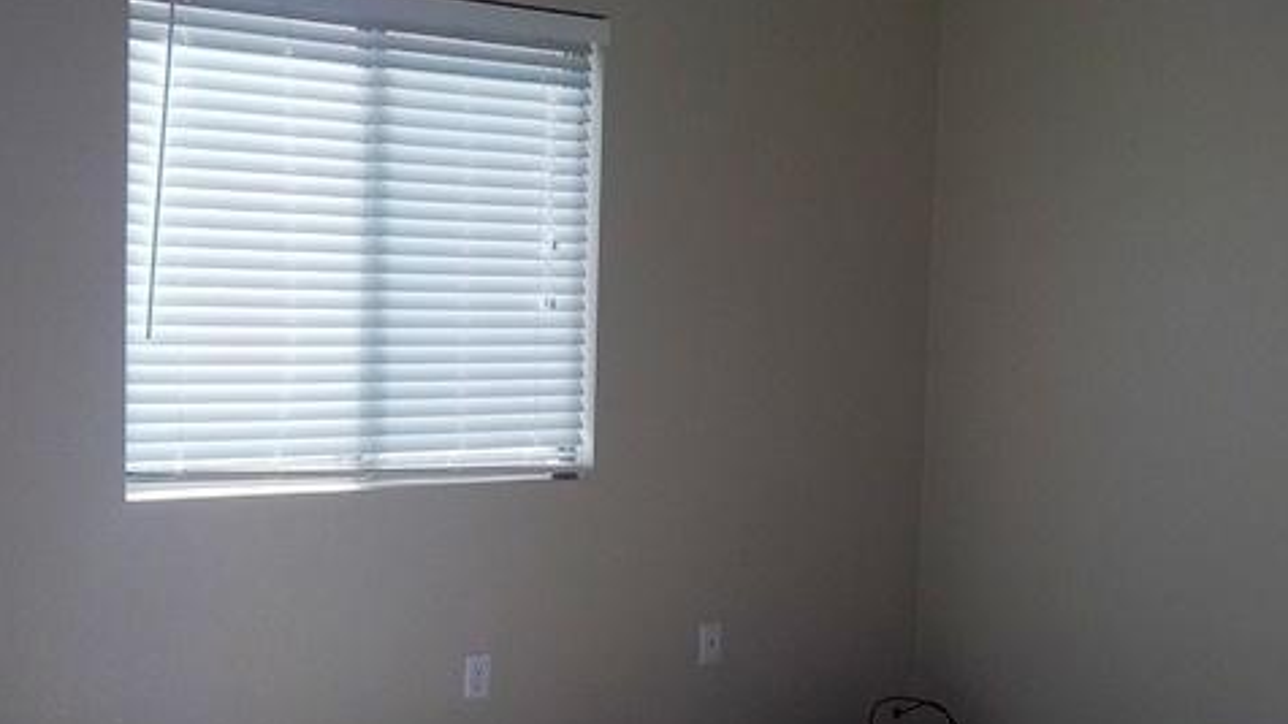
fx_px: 1502
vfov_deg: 27.1
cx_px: 643
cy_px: 328
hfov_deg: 46.4
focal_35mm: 44
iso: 125
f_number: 3.3
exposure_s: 1/200
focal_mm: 4.1
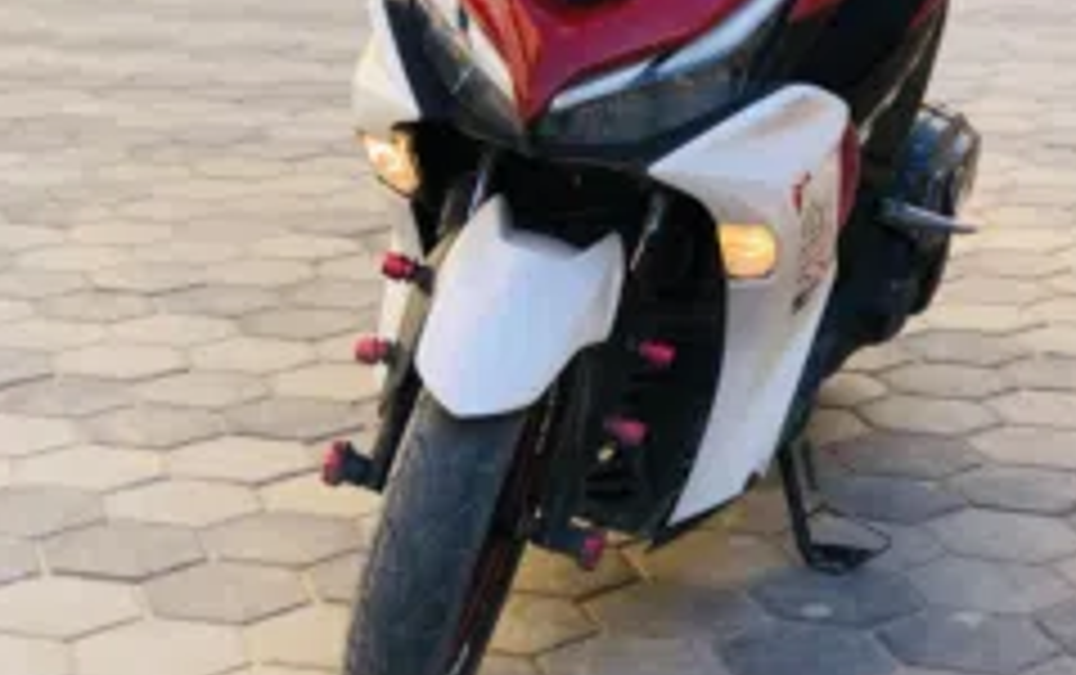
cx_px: 594
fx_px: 2965
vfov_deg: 13.0
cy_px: 171
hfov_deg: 20.6
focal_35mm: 101
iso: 20
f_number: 2.8
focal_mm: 6.6
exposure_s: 1/120
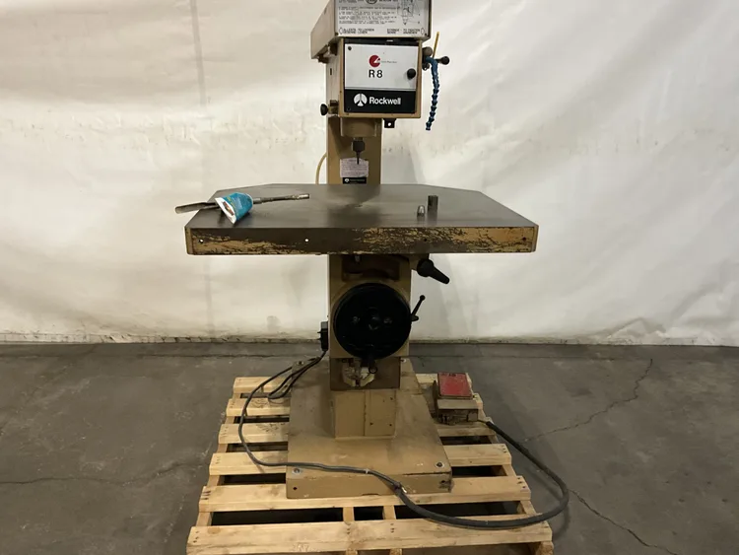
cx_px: 370
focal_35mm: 29
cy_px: 278
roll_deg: -0.3
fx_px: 619
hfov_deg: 61.6
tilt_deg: -16.3
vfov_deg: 48.3
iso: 320
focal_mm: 3
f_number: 1.8
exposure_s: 1/53
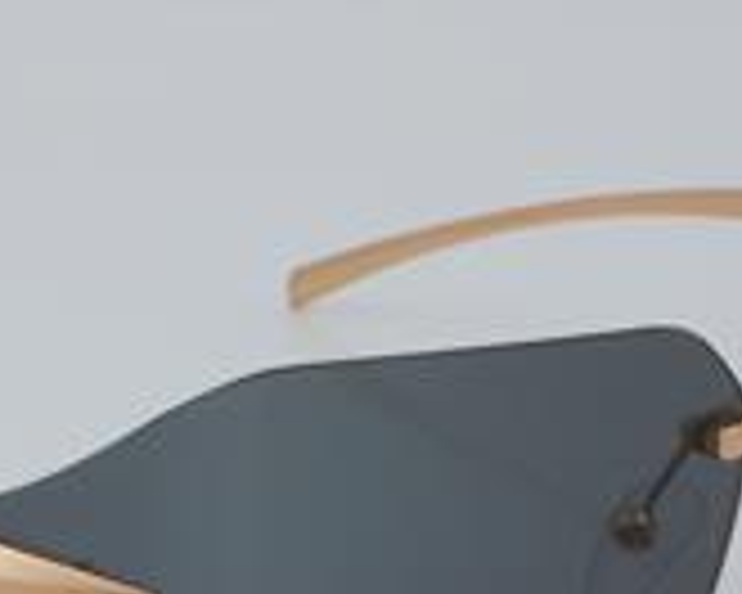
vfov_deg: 9.0
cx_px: 346
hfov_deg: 11.3
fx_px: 3755
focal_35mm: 171
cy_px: 518
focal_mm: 50
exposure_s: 1/4
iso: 100
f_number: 32
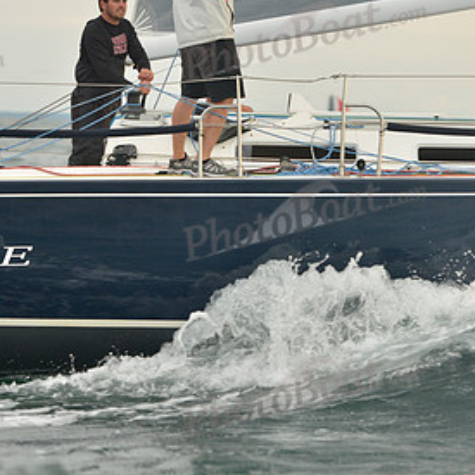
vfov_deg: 7.2
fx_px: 3757
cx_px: 95
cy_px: 151
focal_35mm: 242
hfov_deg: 7.2
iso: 800
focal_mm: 135
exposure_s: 1/500
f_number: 4
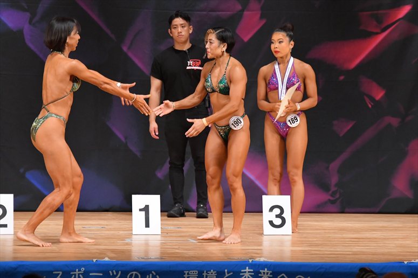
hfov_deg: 7.6
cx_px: 209
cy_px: 139
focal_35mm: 270
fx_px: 3134
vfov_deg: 5.1
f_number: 5.6
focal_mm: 180
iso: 5600
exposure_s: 1/400
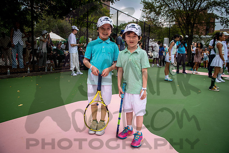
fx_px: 153
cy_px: 76
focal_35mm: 24
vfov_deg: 53.2
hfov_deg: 73.7
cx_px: 114
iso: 100
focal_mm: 24
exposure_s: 1/640
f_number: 3.5
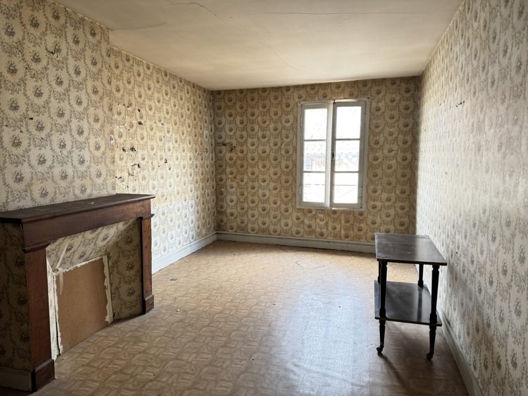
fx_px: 366
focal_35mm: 24
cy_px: 198
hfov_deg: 71.6
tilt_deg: -6.1
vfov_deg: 56.8
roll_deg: -0.4
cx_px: 264
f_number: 1.78
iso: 200
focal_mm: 6.76
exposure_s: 1/74
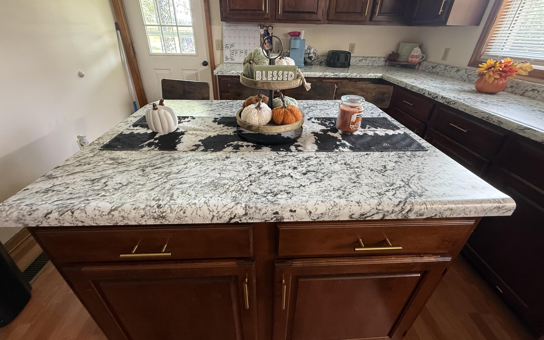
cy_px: 148
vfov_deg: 74.5
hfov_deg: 101.5
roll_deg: -0.8
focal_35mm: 15
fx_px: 222
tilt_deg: -27.9
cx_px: 272
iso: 250
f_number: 2.2
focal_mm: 2.22
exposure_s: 1/60
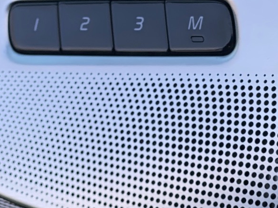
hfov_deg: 11.0
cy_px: 83
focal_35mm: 179
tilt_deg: +1.5
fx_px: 1437
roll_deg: +3.5
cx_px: 270
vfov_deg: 8.3
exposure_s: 1/294
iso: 20
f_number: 2
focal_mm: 6
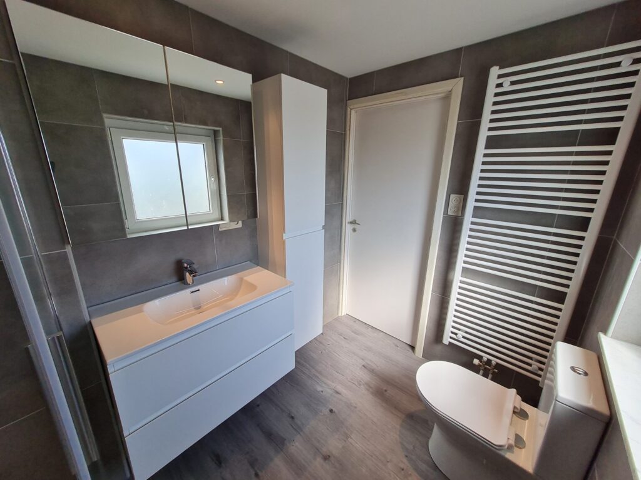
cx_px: 320
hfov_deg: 106.2
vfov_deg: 89.9
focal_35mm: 13
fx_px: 241
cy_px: 240
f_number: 2.2
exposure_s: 1/229
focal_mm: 1.74
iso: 50
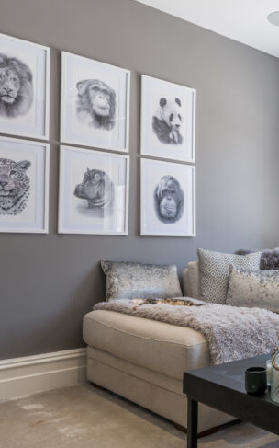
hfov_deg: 30.1
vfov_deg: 52.7
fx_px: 451
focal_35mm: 37
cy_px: 244
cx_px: 321
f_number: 9
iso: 100
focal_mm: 17
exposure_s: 1/15
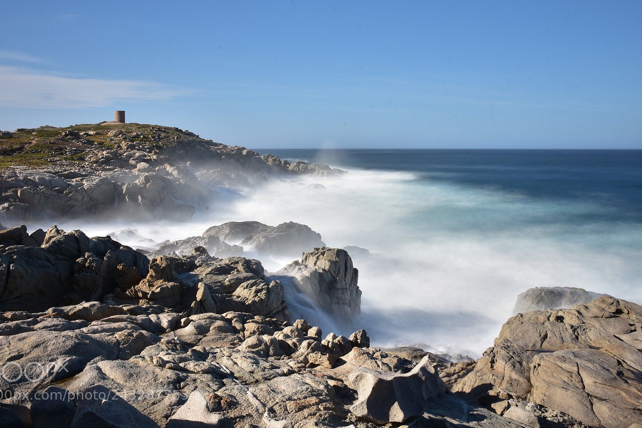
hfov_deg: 53.1
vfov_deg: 36.9
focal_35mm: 36
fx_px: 642
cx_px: 310
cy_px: 196
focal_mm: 22
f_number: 22
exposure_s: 25
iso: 100
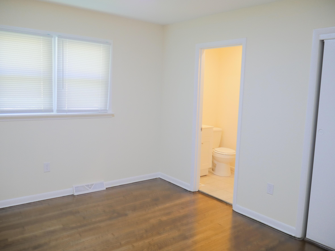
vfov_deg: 46.8
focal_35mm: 30
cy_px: 126
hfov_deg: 60.0
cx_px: 168
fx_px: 290
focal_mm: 15
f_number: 3.6
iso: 1600
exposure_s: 1/60
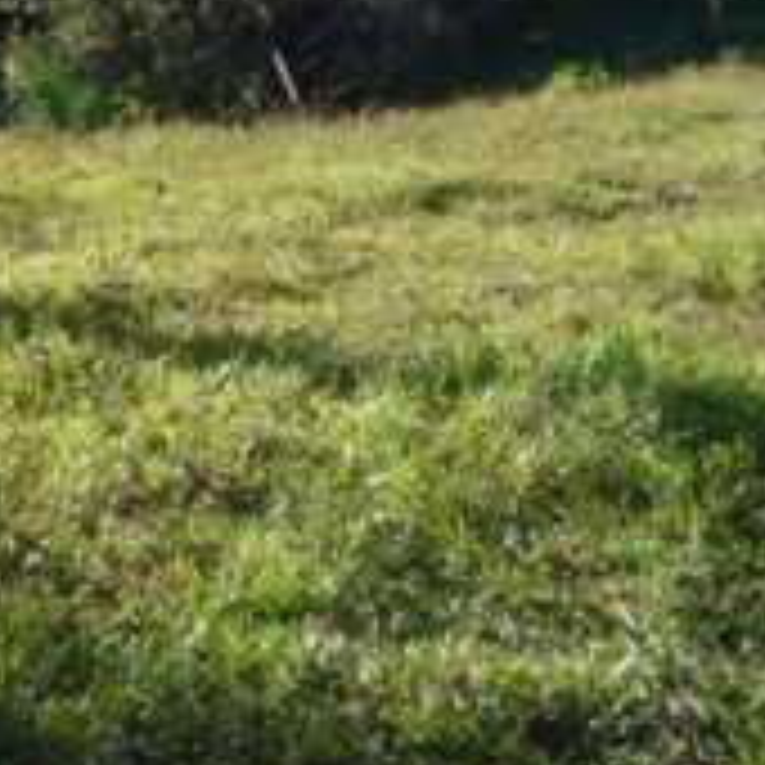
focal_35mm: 70
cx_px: 122
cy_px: 72
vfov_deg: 24.0
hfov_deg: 24.2
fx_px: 1750
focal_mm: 5.2
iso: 100
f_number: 4
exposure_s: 1/250
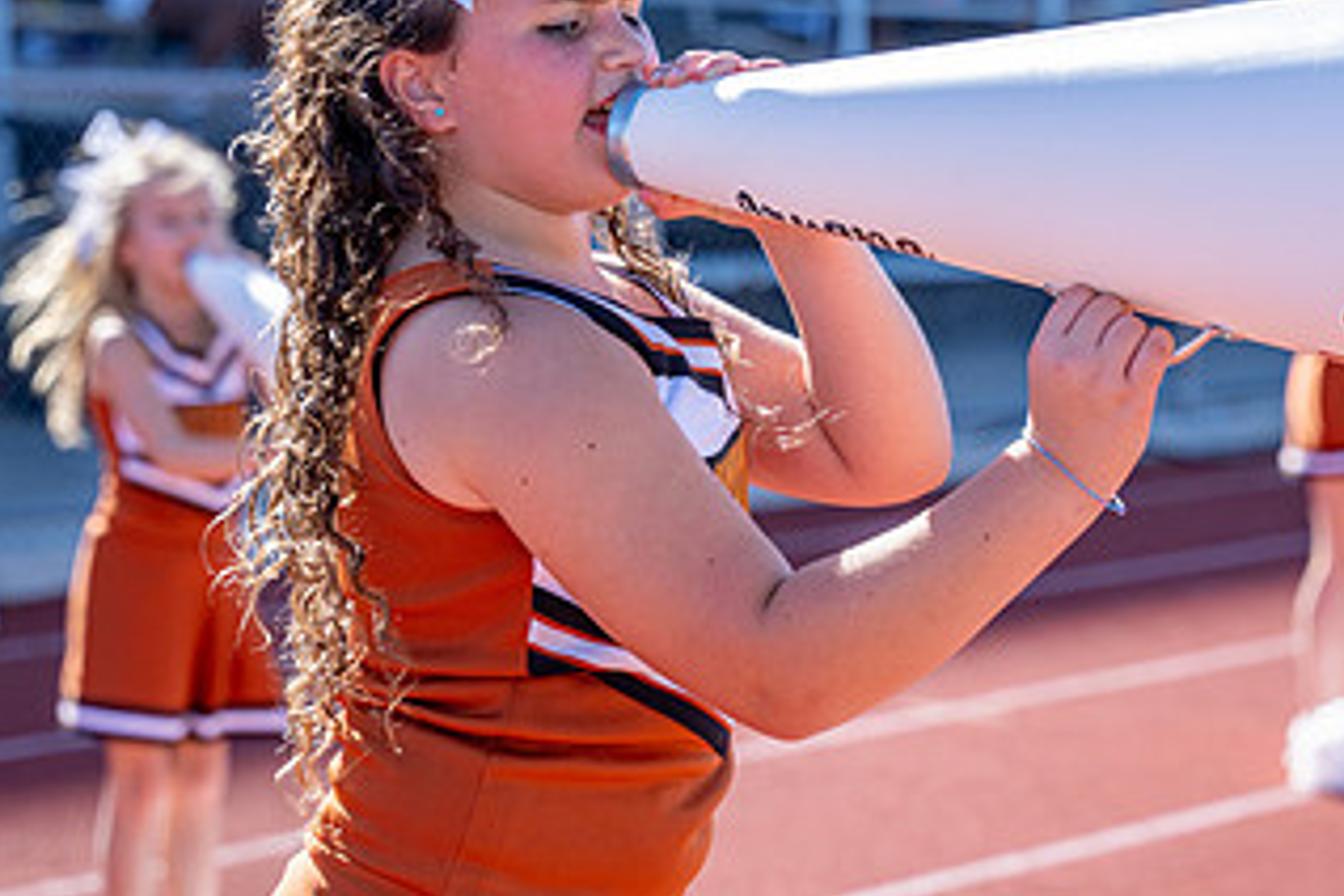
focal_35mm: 107
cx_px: 769
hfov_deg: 19.1
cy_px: 509
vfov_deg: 12.8
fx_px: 3994
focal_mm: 53.7
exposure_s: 1/1250
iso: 100
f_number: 2.8
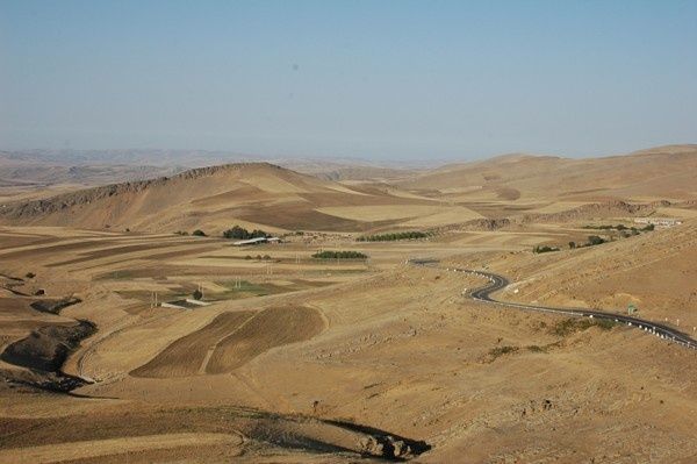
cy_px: 232
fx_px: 812
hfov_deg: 46.4
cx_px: 348
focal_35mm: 42
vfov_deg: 31.8
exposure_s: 1/400
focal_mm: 28
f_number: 11
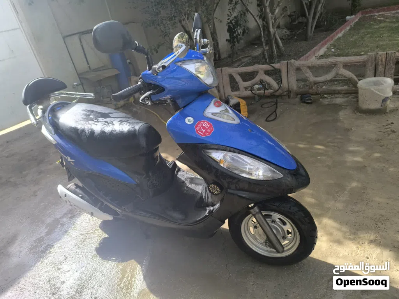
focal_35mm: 23
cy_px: 150
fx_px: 265
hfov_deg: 73.9
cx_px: 200
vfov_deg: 58.9
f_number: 1.65
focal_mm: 6.14
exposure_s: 1/477
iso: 50
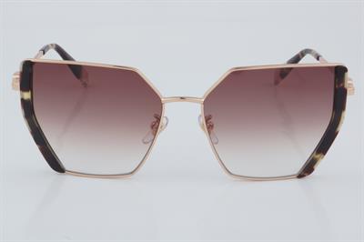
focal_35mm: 82
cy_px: 121
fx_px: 833
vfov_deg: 16.5
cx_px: 182
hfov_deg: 24.6
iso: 100
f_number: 32
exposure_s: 1/4
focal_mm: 55
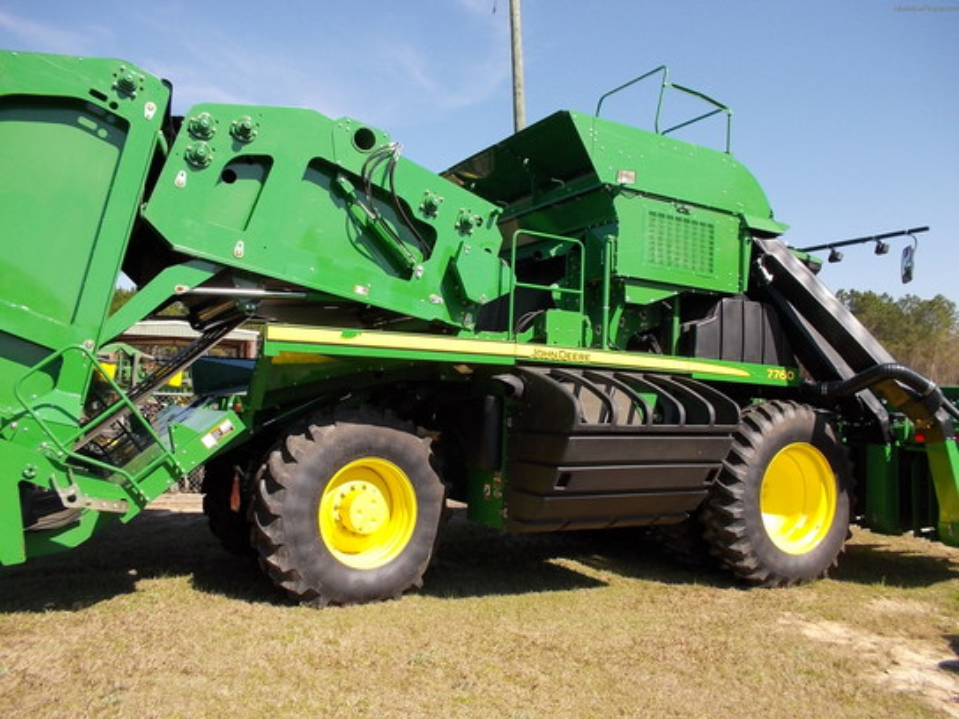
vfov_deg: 48.2
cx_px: 480
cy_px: 360
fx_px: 803
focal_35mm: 29
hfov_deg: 61.7
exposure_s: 1/500
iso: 80
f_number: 3.3
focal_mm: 4.1
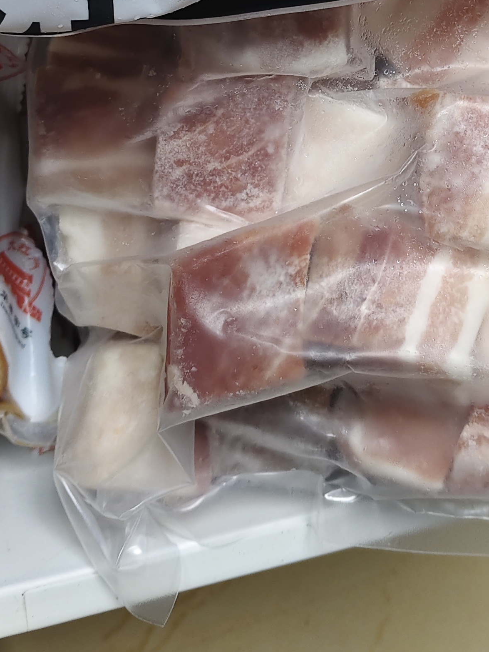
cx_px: 412
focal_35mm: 68
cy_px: -56
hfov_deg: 21.3
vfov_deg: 26.4
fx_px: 1280
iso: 351
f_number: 1.79
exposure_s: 1/100
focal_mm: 4.84
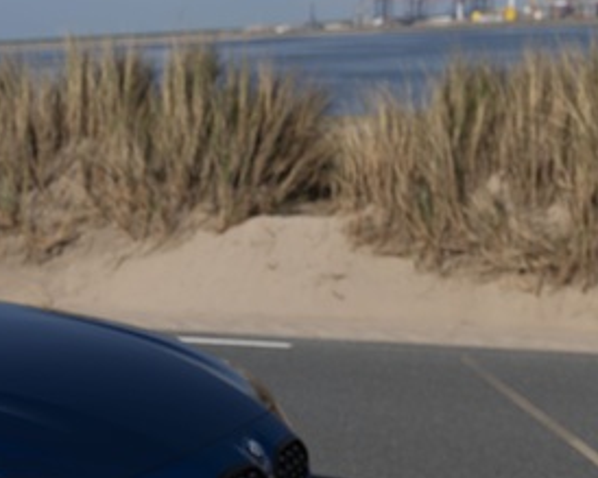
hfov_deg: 16.8
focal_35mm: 105
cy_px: 543
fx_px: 1858
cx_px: -268
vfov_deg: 14.3
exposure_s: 1/500
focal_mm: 34
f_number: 5.6
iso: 50
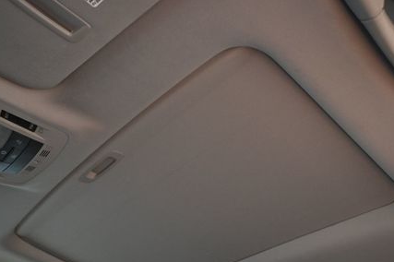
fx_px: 431
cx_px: 213
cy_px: 196
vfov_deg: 33.2
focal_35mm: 39
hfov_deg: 49.1
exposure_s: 1/250
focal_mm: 17.5
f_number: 4
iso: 400
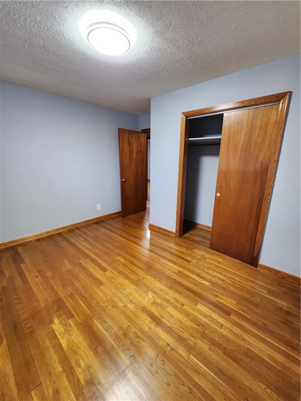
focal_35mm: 13
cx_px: 150
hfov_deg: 89.9
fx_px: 151
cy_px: 200
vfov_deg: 106.2
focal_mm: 2.2
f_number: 2.2
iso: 400
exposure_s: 1/30
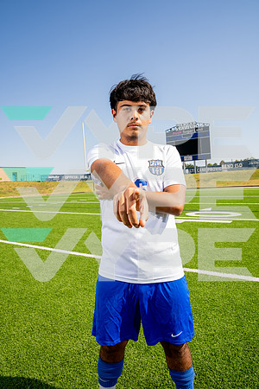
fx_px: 259
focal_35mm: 24
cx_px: 130
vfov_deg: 73.7
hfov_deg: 53.1
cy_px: 194
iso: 50
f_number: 7.1
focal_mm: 24
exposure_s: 1/125
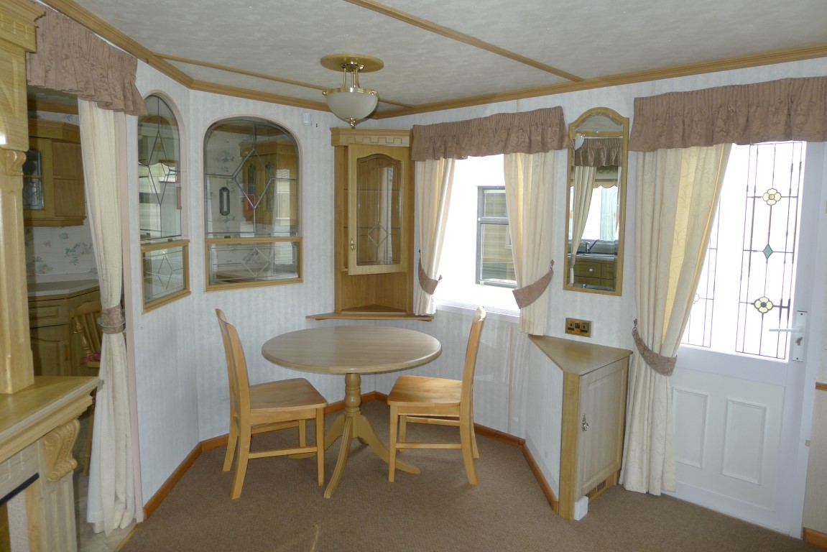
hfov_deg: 73.7
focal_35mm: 24
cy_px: 276
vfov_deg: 53.2
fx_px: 551
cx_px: 414
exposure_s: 1/60
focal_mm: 5.1
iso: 100
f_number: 2
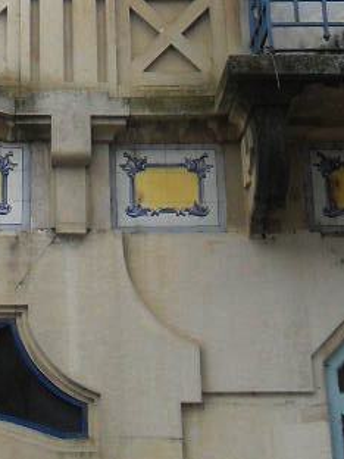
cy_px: -190
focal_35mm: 115
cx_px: -56
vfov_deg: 16.0
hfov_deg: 12.6
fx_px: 1524
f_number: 3.2
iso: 100
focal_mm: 6.3
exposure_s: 1/350
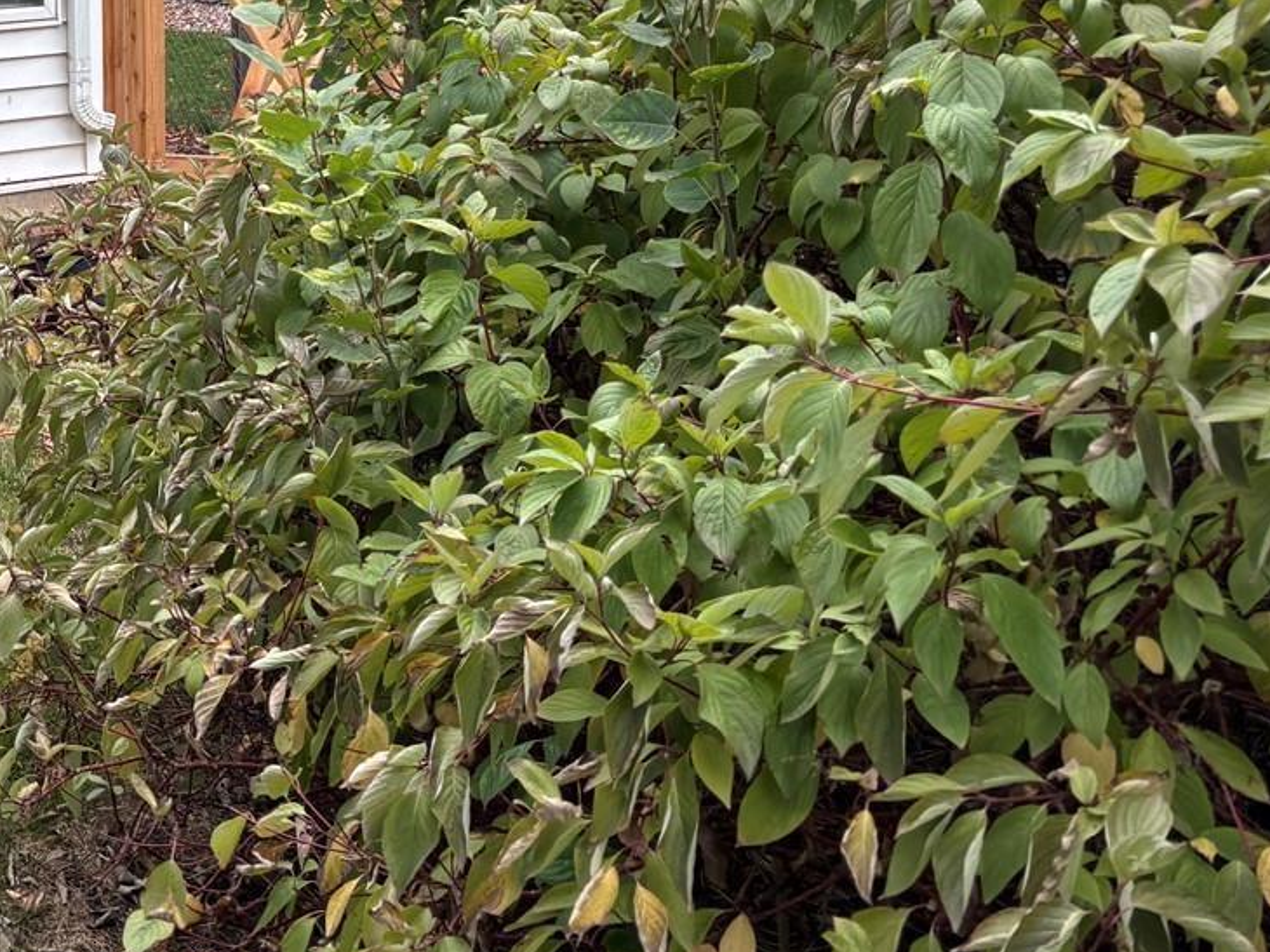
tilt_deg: -4.3
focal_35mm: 57
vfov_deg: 24.4
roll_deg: +0.8
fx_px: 2091
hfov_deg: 31.7
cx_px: 52
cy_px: -16
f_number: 1.6
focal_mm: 5.96
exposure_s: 1/732
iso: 50
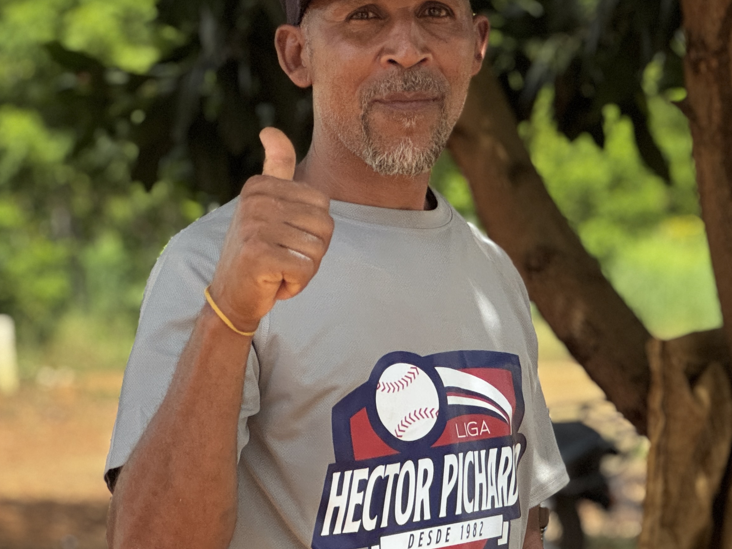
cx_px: 345
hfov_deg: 14.7
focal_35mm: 134
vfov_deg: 11.1
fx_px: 2834
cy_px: 180
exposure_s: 1/85
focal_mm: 9
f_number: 2.8
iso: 200
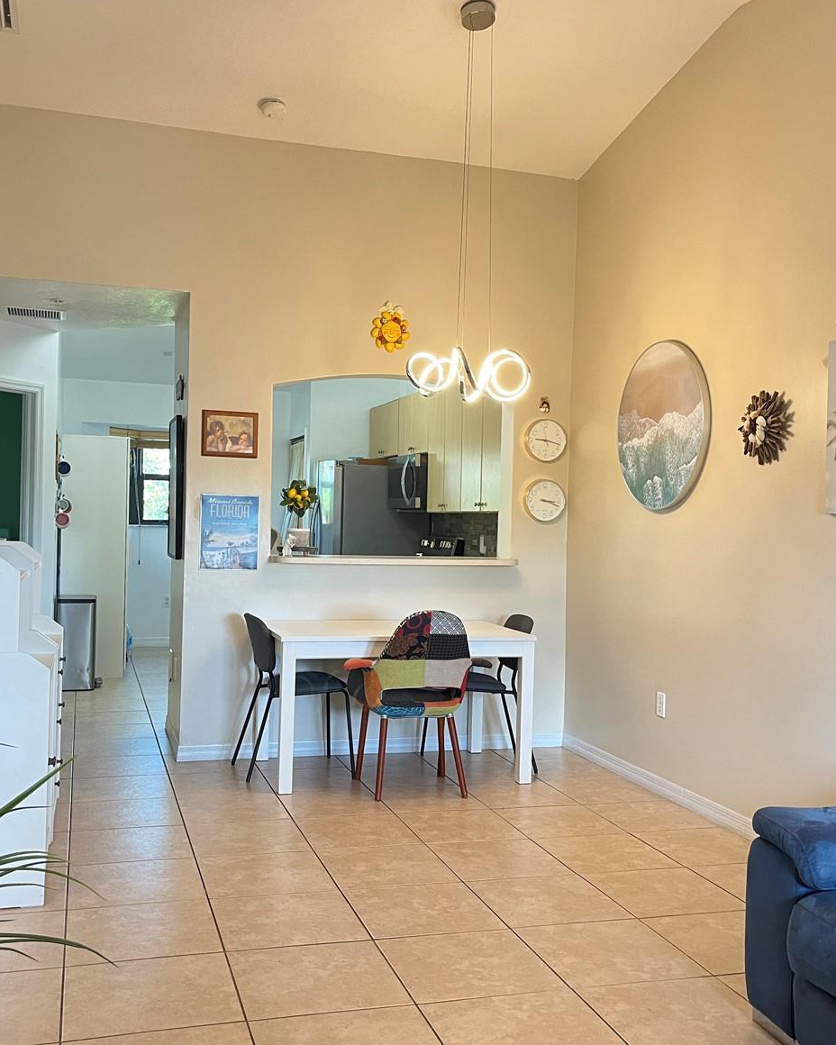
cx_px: 398
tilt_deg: -0.8
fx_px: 1082
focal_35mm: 35
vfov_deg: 51.5
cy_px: 530
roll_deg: -1.3
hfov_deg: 42.2
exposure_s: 1/60
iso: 200
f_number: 1.6
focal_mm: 5.1
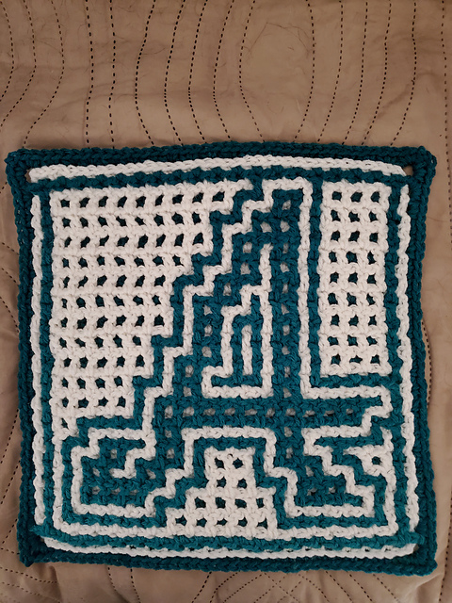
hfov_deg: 53.1
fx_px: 453
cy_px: 302
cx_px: 226
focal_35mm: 26
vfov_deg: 67.3
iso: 640
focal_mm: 4.3
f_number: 1.5
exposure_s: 1/30
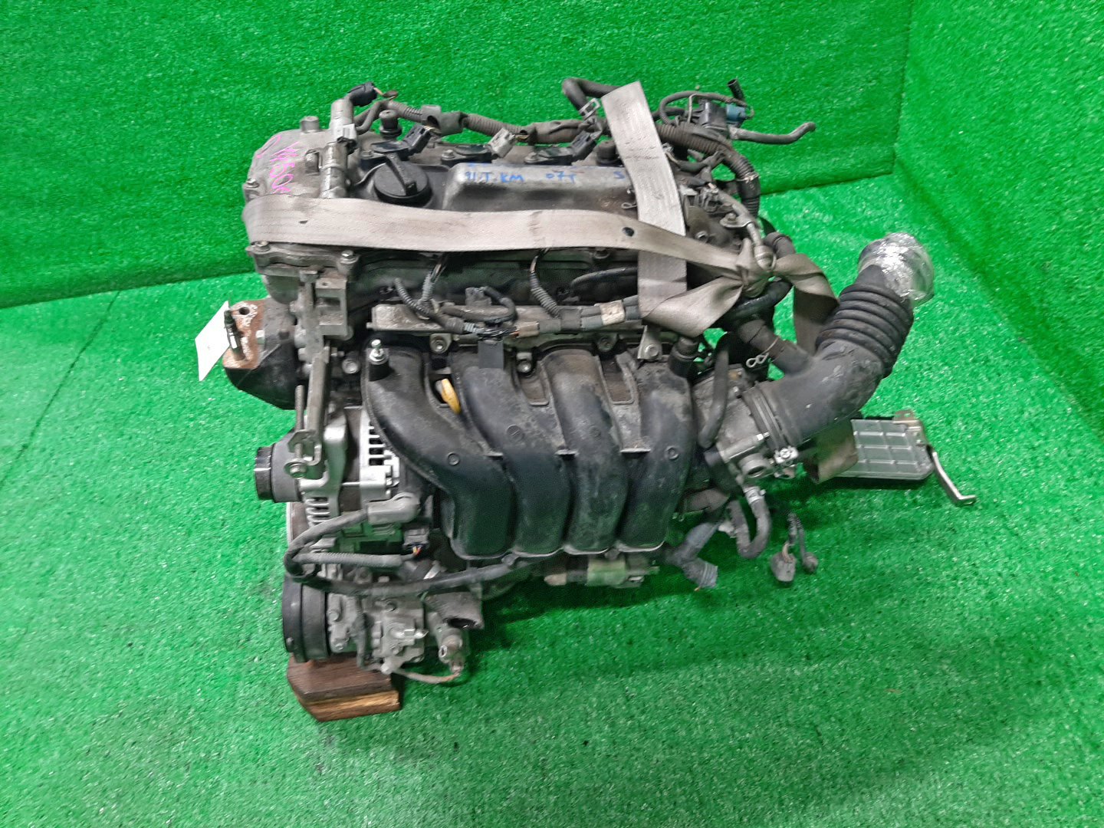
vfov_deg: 53.1
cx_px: 552
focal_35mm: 26
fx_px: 829
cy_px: 414
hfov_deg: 67.3
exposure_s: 1/50
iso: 171
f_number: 1.7
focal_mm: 3.93
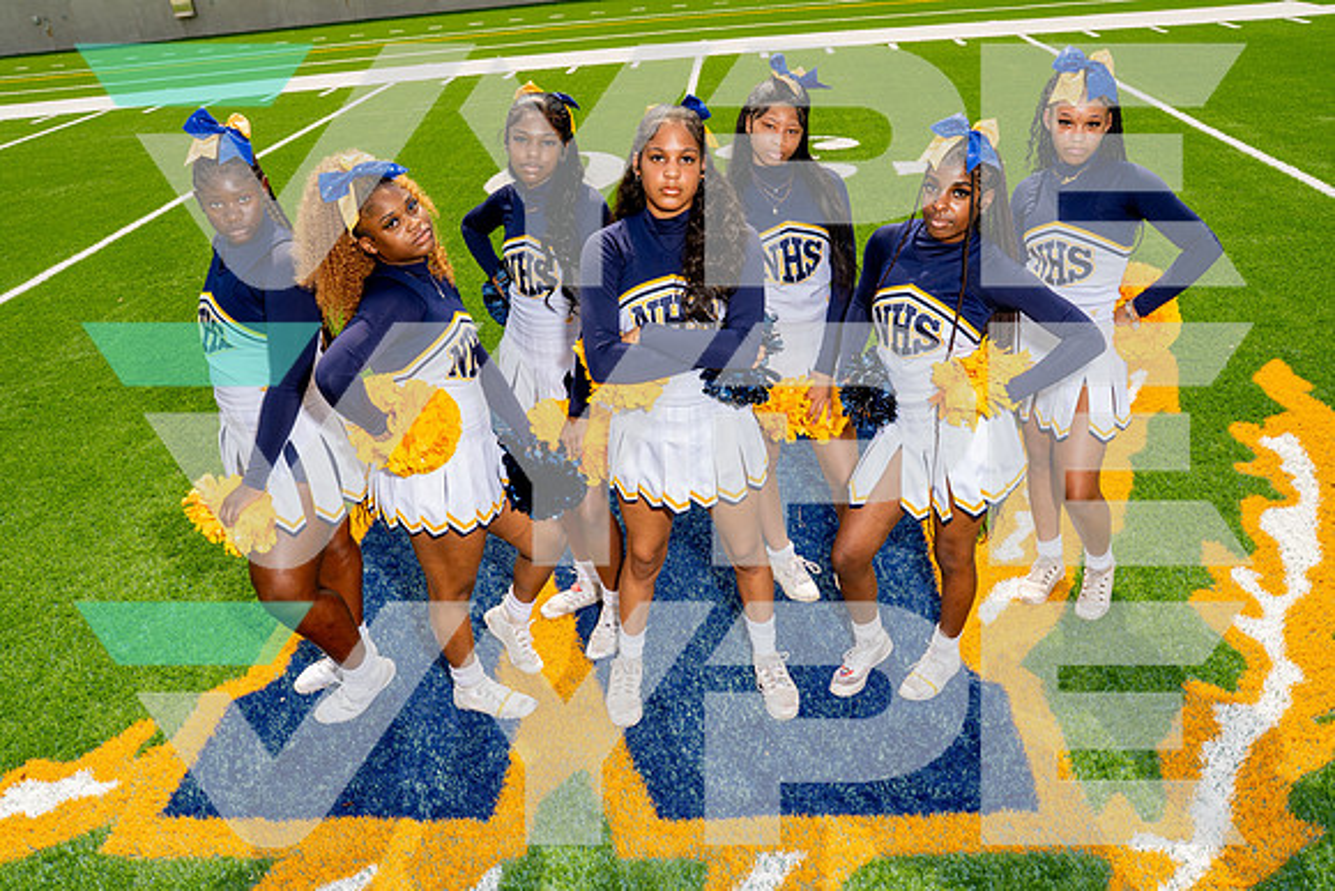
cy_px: 446
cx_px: 668
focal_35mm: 30
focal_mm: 28
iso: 100
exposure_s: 1/250
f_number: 8
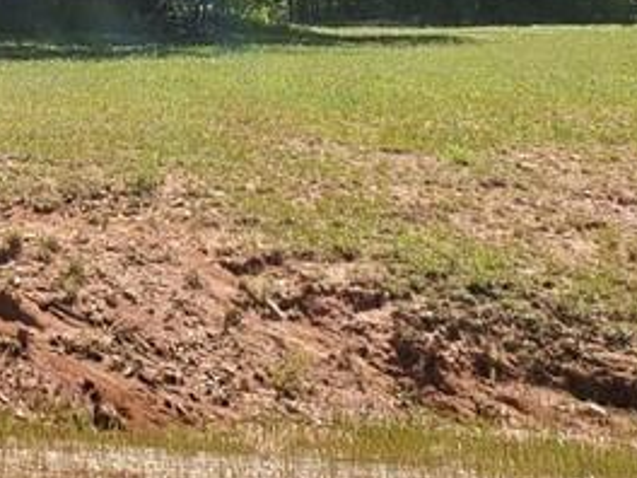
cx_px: -413
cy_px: -304
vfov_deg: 13.5
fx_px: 1859
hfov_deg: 16.9
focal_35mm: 101
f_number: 2.4
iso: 50
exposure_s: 1/991
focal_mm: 4.3
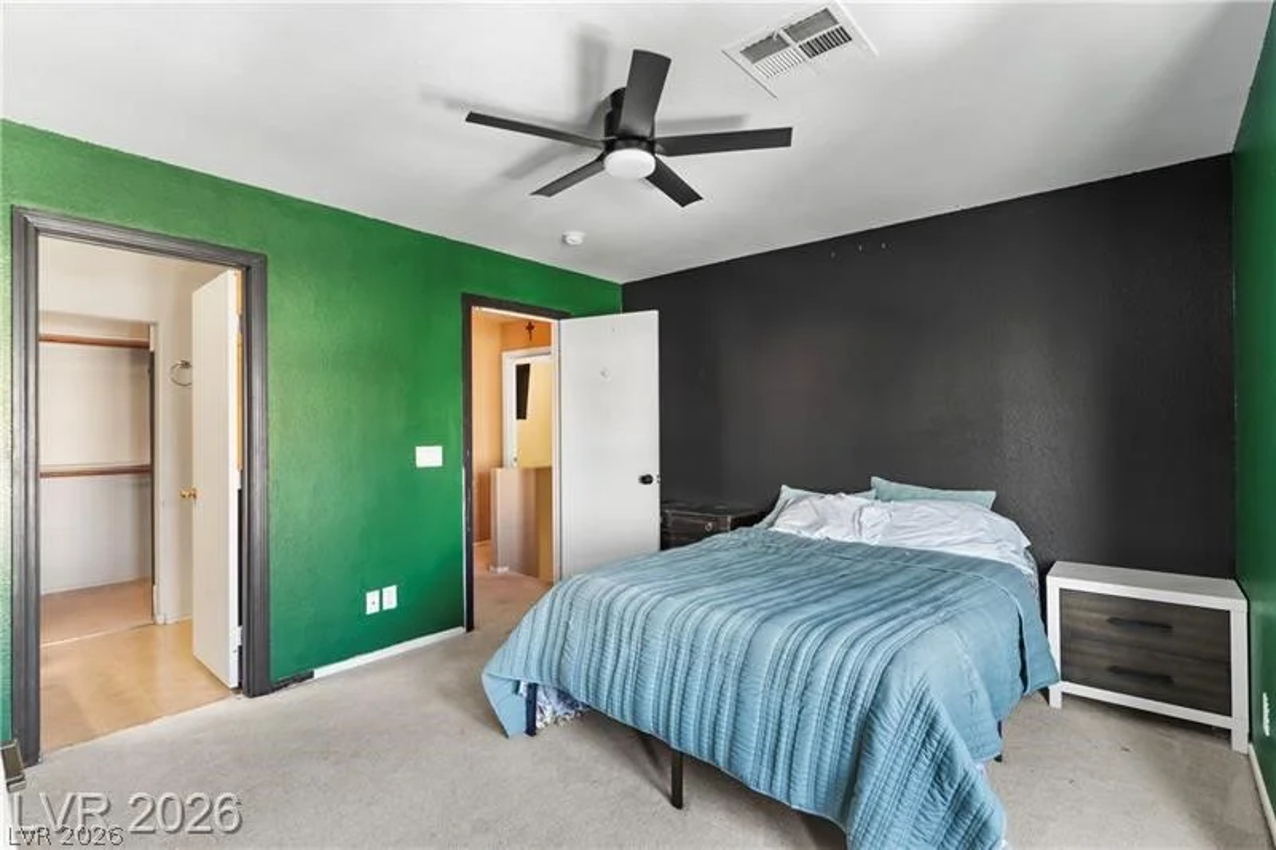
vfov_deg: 70.4
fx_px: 602
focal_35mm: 17
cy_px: 425
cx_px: 638
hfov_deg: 93.3
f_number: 8
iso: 640
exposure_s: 1/3
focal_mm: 17
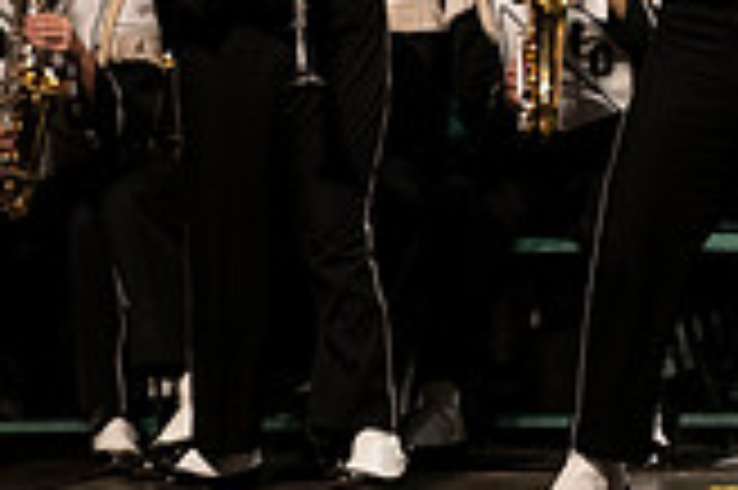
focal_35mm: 708
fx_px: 14499
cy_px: -238
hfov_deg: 2.9
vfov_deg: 1.9
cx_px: 680
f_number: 2.8
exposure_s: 1/500
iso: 2500
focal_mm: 200
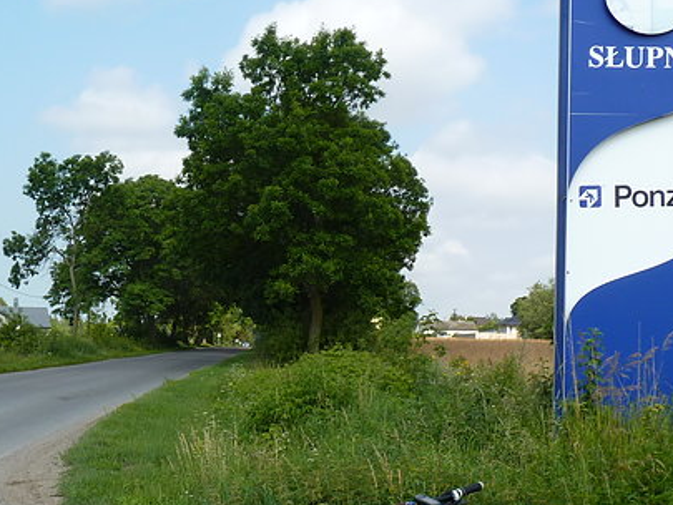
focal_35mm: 60
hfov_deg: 31.7
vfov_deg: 24.3
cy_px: 353
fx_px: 1167
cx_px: 179
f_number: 5.6
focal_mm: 4.8
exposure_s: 1/200
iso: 80
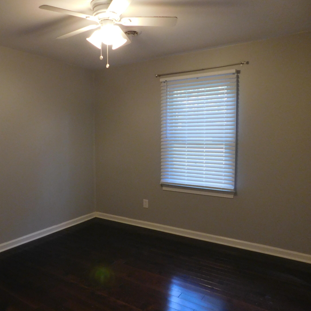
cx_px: 110
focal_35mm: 28
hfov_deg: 56.4
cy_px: 156
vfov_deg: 57.3
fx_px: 285
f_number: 3
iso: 320
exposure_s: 1/30
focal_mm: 4
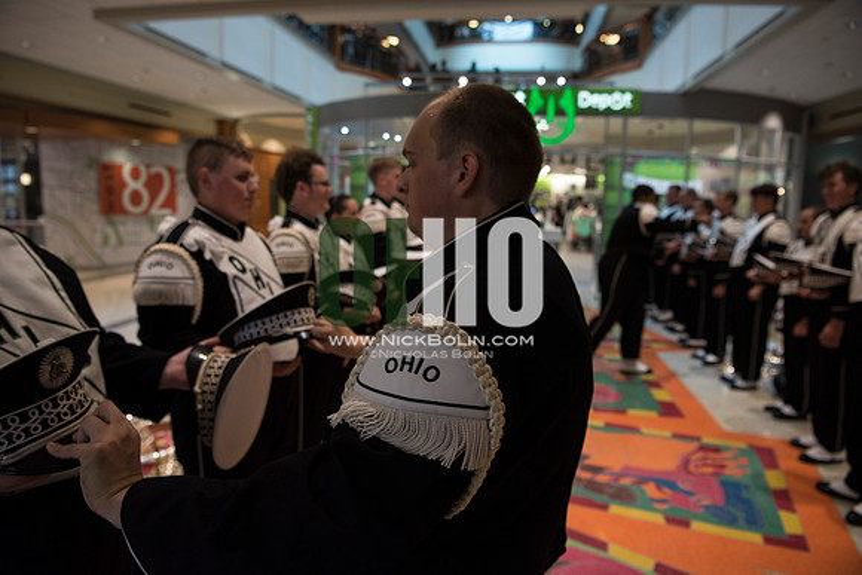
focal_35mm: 24
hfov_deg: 73.7
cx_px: 431
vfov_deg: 53.2
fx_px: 575
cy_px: 288
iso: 1600
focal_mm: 24
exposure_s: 1/250
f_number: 3.5
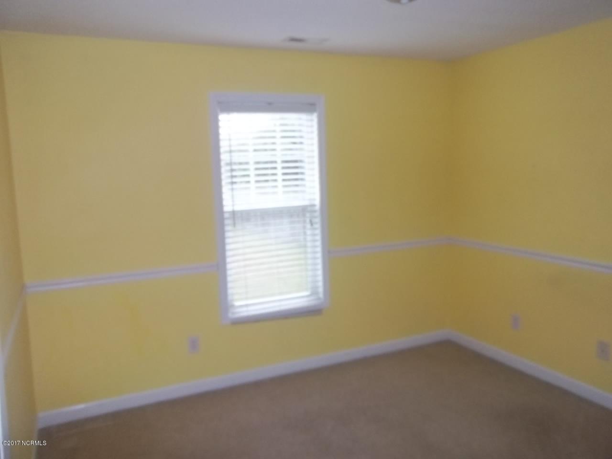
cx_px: 306
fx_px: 495
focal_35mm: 28
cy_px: 230
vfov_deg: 49.7
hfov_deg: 63.4
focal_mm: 5.05
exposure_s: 1/30
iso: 160
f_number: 3.5
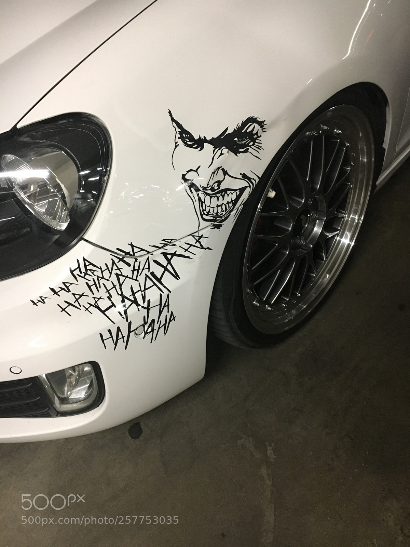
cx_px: 205
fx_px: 458
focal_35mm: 29
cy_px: 274
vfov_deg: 61.7
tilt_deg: -42.6
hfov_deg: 48.2
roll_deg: +10.8
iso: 200
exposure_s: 1/25
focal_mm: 4.15
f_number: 2.2
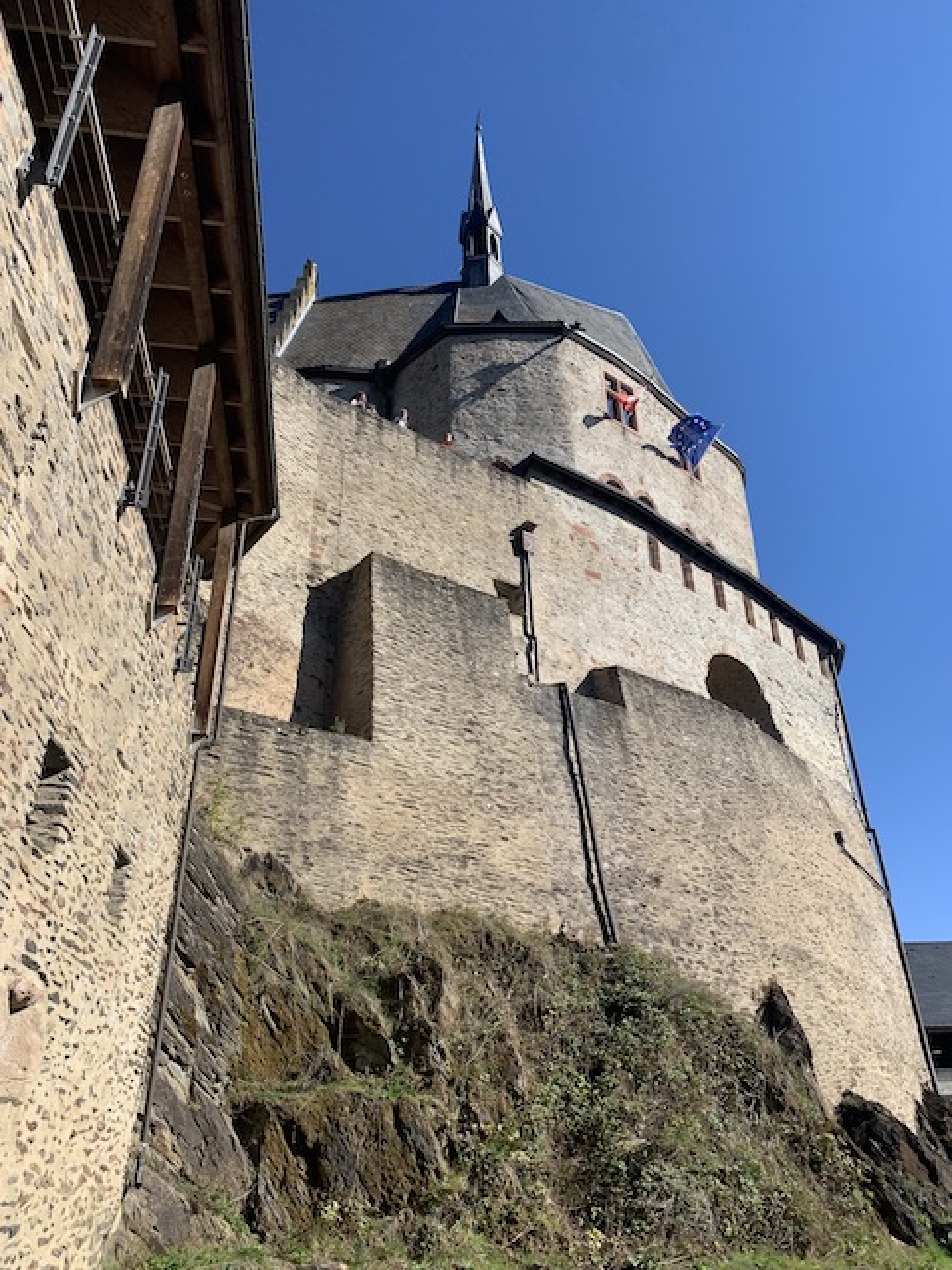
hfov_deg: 53.1
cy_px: 635
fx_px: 953
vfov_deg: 67.3
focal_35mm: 26
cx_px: 476
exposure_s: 1/1748
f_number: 1.8
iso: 25
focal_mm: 4.25
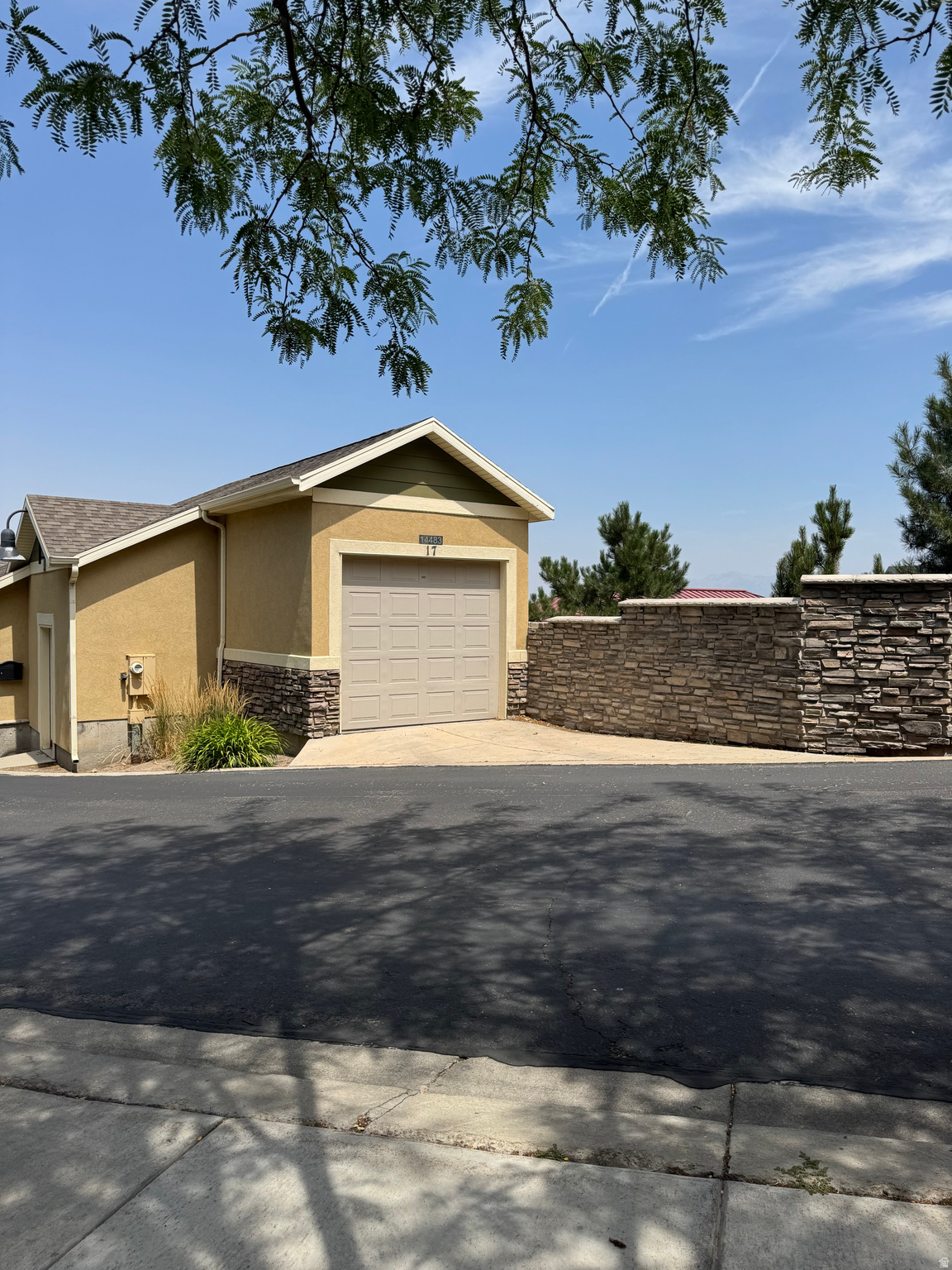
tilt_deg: -1.9
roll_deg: -1.0
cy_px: 635
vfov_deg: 71.6
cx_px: 476
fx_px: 880
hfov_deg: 56.8
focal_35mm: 24
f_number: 1.78
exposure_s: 1/4608
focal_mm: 6.76
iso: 80
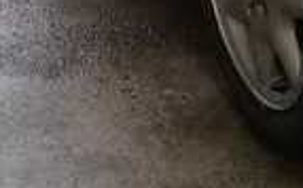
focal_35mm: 152
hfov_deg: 13.7
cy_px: -162
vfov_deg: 8.3
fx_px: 1254
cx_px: 85
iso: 200
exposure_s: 1/25
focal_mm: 3.3
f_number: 2.2
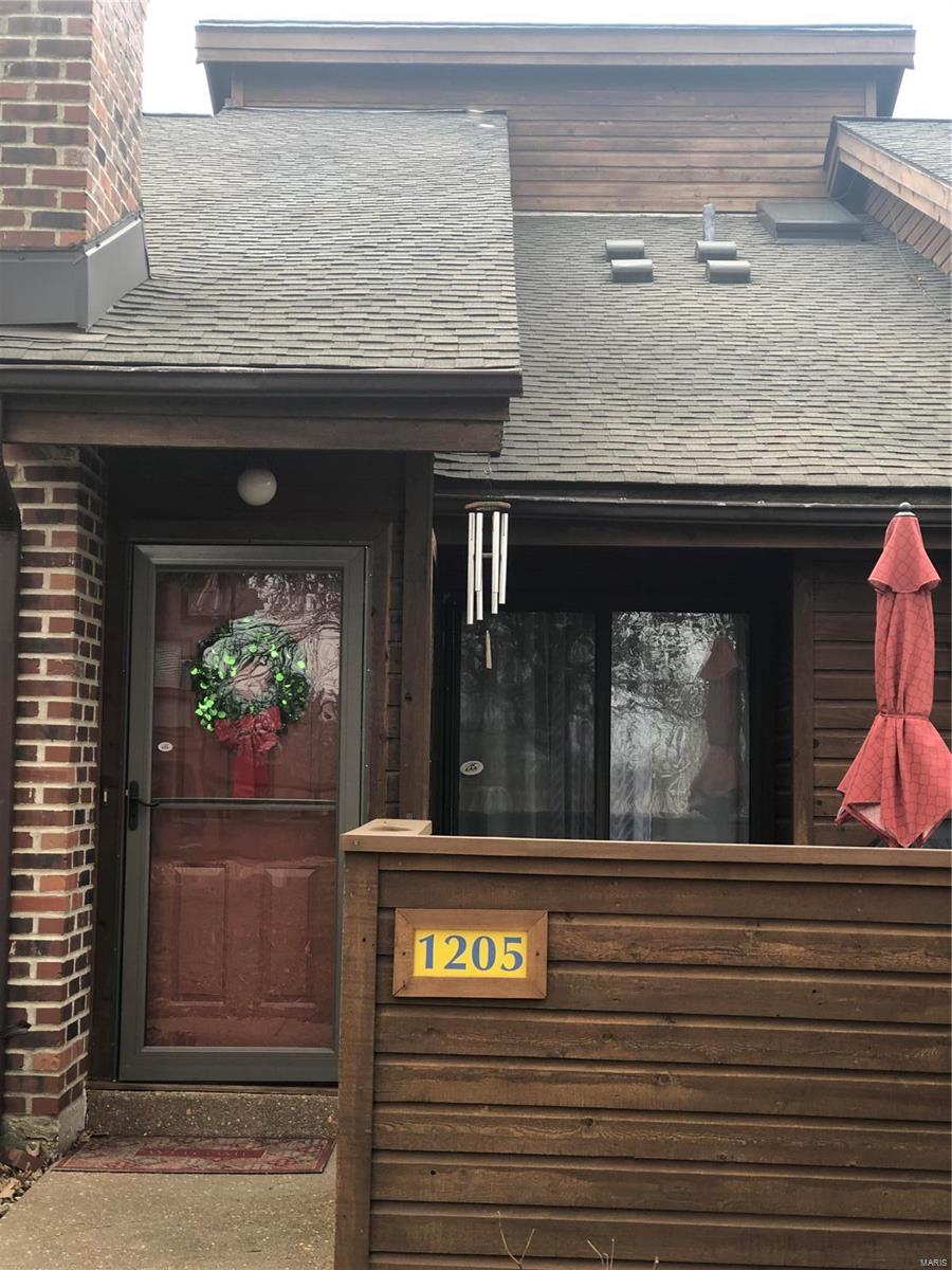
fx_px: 2090
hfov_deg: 25.7
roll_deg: -0.9
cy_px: 635
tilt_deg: +4.5
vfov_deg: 33.8
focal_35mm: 57
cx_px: 476
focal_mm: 6.6
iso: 20
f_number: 2.8
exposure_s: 1/60
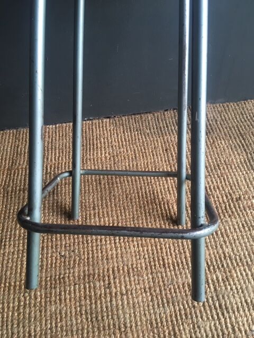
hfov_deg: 48.2
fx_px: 284
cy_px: 169
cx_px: 127
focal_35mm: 29
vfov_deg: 61.7
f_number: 2.2
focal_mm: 4.15
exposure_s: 1/33
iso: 64
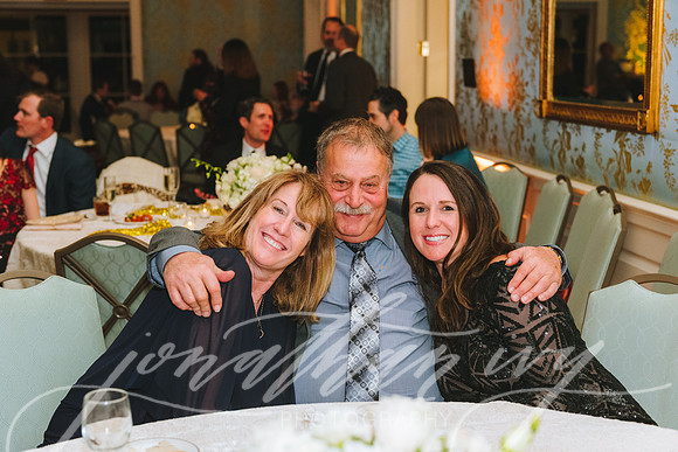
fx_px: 1036
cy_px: 226
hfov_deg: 36.2
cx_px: 339
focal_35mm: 55
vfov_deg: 24.6
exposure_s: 1/160
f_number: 4
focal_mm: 55
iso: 3200
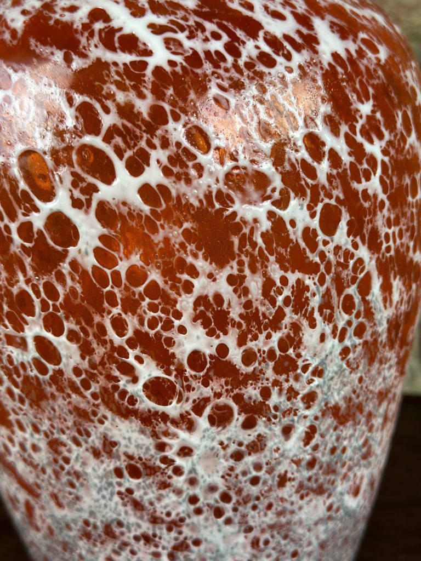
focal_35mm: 48
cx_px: 210
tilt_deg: -15.1
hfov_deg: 30.3
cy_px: 280
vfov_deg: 39.7
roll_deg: +4.0
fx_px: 778
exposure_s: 1/116
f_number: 1.78
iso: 64
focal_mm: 6.86
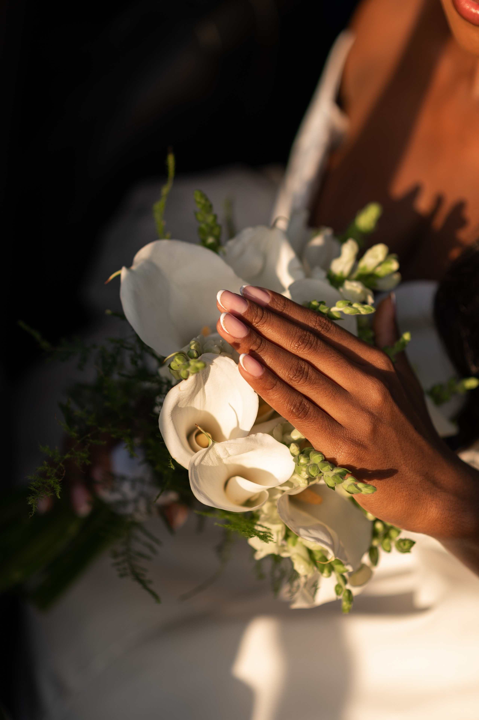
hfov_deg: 16.0
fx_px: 1699
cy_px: 360
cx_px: 240
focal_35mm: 85
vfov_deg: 23.9
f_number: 2.2
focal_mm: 85
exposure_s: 1/1250
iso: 50
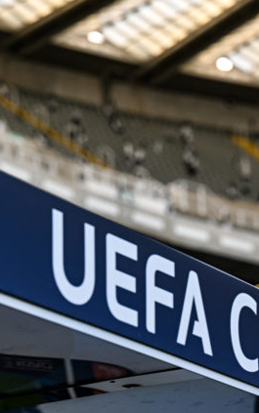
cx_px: 253
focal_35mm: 175
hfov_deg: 7.5
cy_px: 330
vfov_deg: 11.9
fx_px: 1973
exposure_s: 1/800
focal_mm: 71
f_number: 3.5
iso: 250
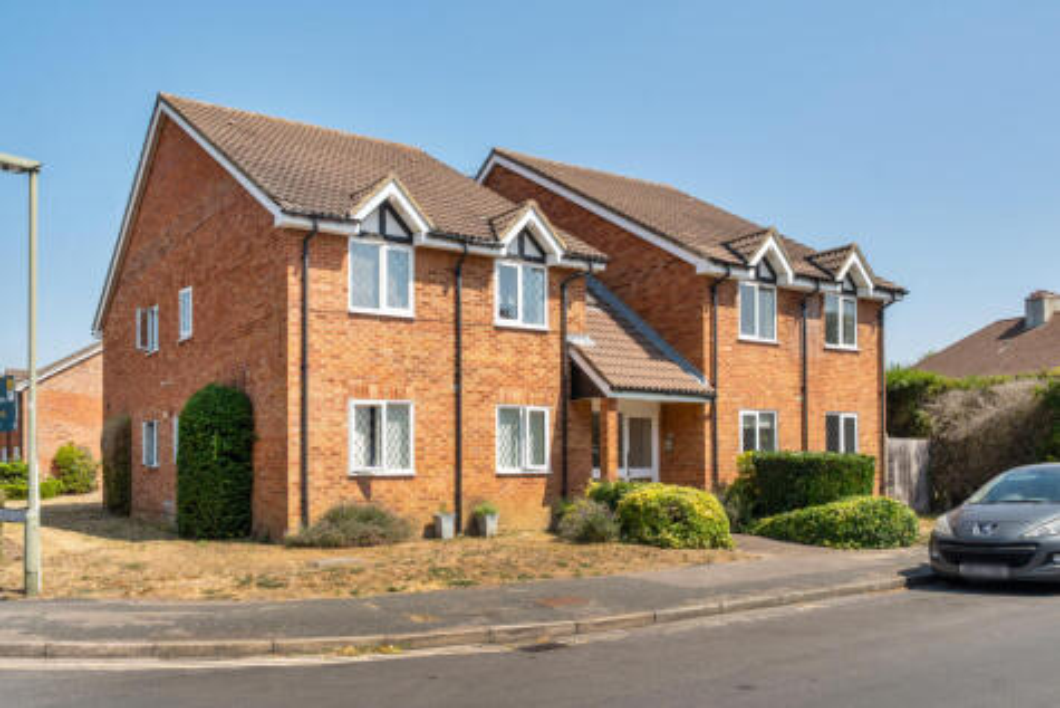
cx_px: 530
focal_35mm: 28
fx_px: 825
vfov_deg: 46.4
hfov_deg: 65.5
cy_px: 354
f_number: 8
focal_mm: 19
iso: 400
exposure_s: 1/400
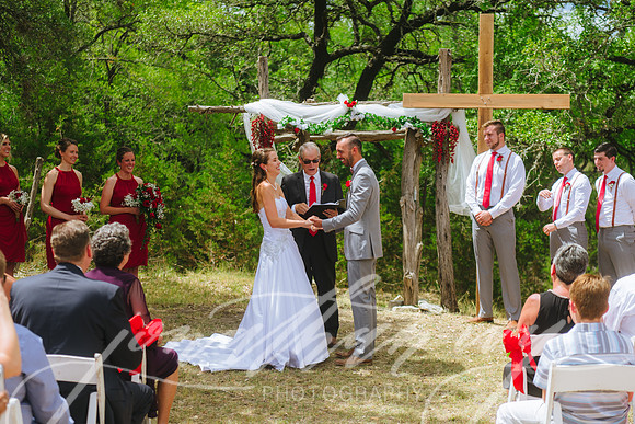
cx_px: 318
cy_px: 212
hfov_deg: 28.8
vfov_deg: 19.5
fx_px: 1235
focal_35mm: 70
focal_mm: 70
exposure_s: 1/1600
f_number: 2.8
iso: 160
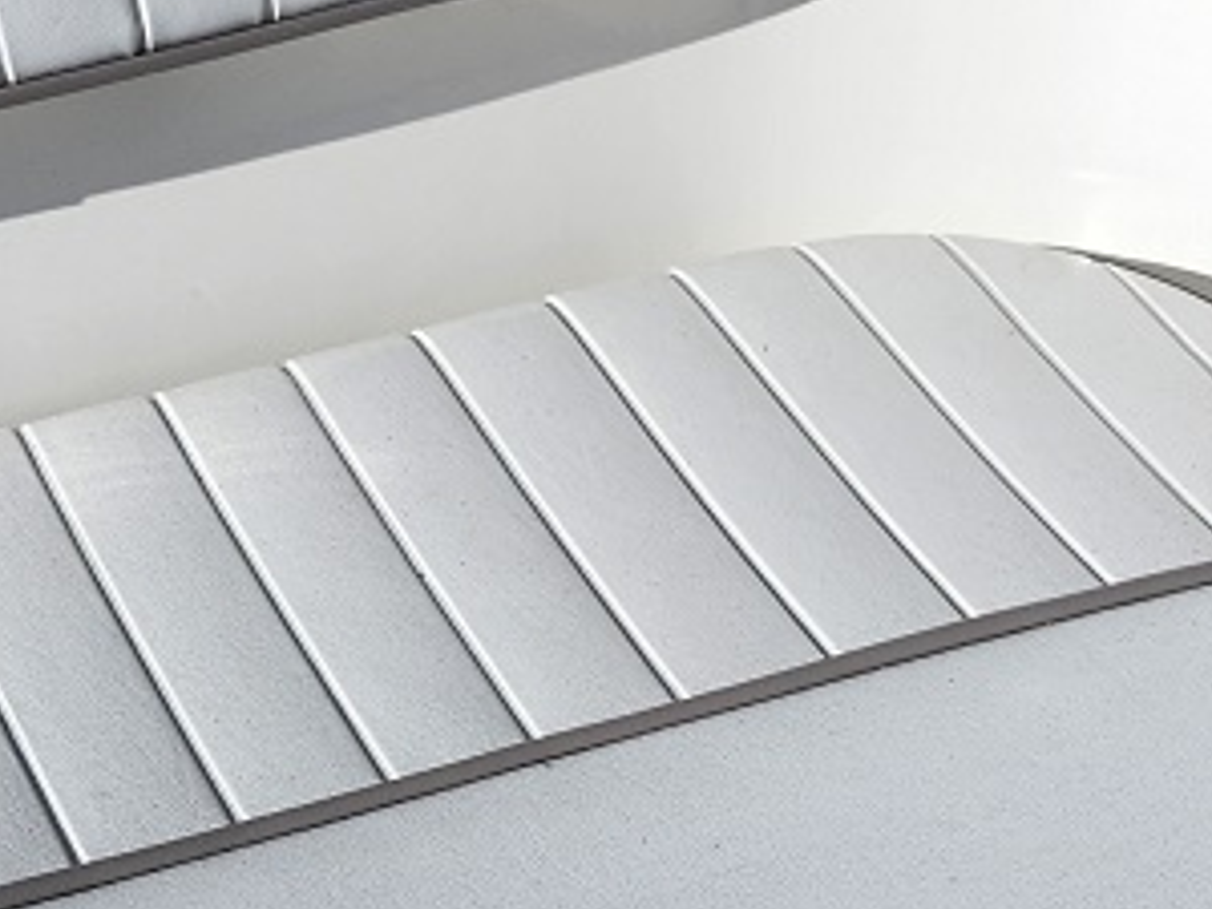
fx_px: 3221
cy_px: 574
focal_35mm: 92
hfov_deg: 21.3
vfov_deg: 16.0
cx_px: 703
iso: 25
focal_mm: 5.54
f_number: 1.8
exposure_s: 1/6337
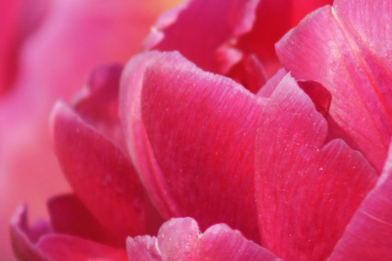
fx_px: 13199
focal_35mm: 1213
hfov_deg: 1.7
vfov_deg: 1.1
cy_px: 192
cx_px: 295
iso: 200
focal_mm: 180
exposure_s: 1/320
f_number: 5
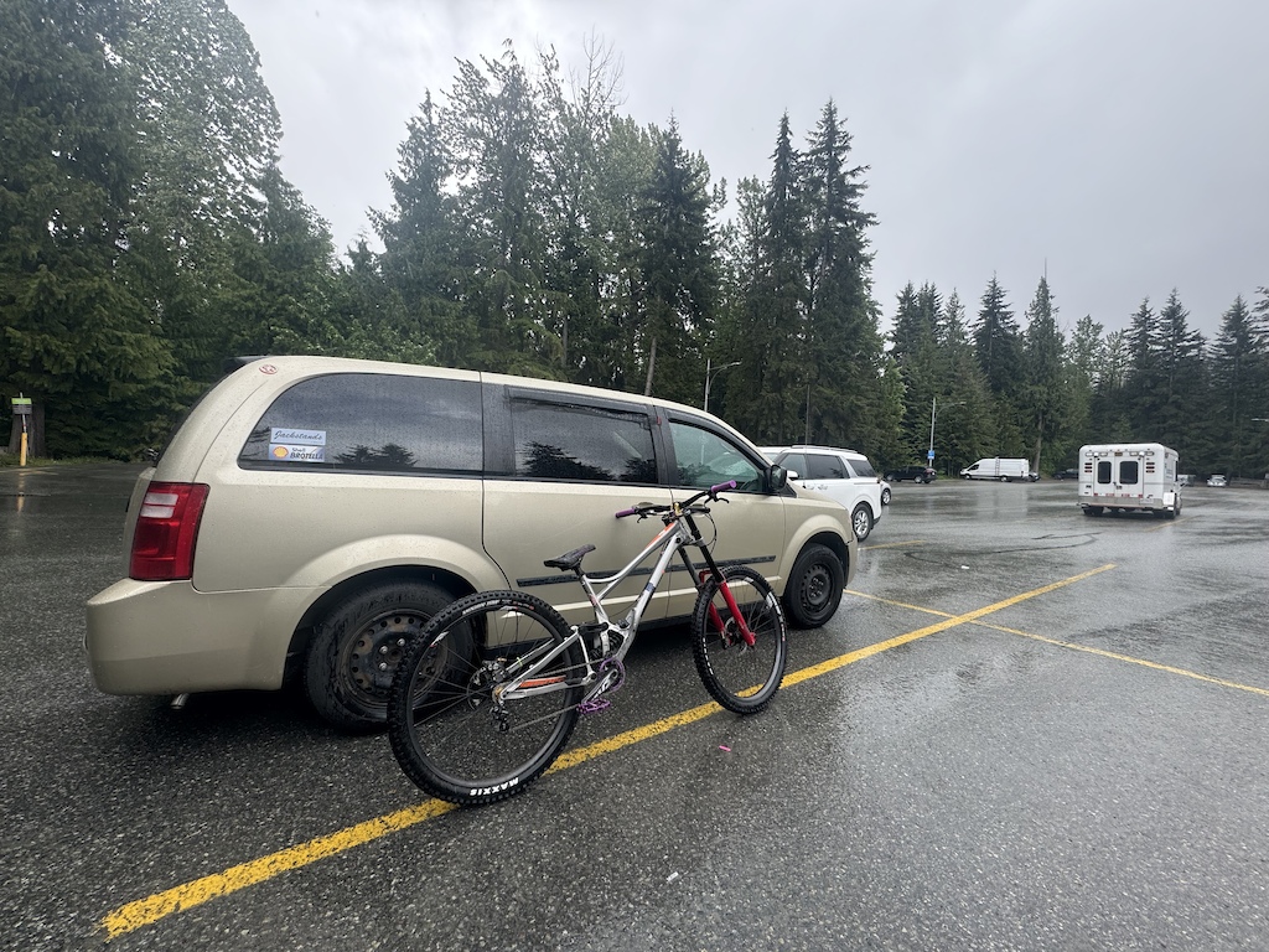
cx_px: 634
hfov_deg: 102.1
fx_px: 513
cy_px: 476
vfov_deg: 85.7
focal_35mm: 14
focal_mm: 2.22
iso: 40
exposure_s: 1/435
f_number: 2.2
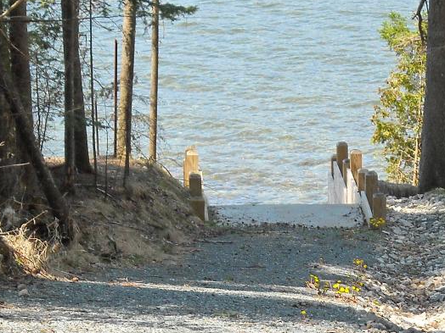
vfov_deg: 7.2
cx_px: 258
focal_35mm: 205
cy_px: 268
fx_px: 2635
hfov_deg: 9.7
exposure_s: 1/250
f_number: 4.7
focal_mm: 17.1
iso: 95
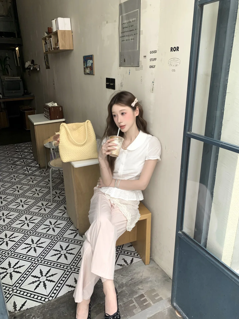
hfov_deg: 53.1
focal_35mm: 26
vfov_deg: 67.3
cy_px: 160
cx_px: 120
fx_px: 239
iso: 25
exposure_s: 1/247
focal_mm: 4.25
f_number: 1.8
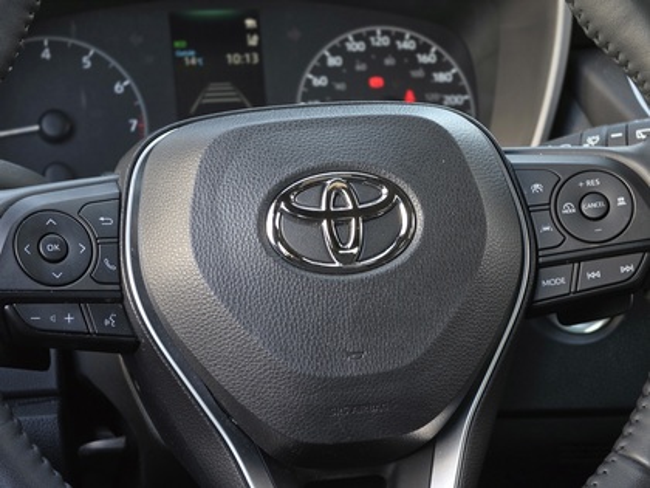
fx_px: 2159
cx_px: 325
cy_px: 244
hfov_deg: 17.1
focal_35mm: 115
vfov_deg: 12.9
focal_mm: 18.6
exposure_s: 1/120
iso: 200
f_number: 2.9
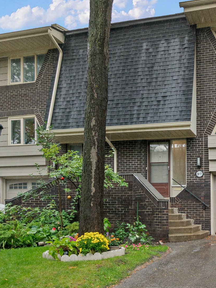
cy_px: 121
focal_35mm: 27
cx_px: 175
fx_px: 225
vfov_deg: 64.9
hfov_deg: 48.2
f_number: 6.3
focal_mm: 10
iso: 640
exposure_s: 1/200
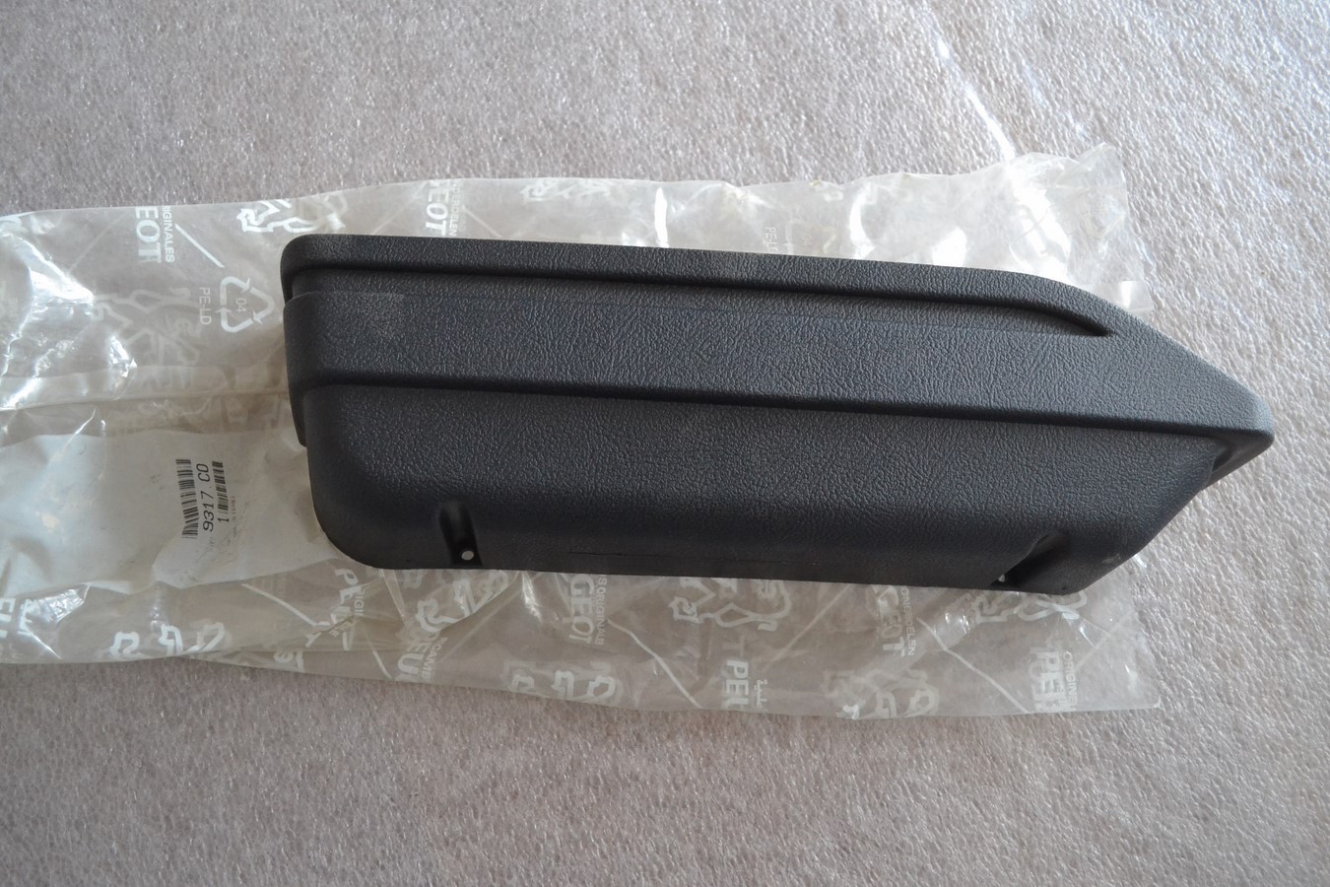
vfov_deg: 43.6
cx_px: 665
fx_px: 1108
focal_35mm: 30
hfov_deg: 61.9
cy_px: 444
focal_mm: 20
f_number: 3.8
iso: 2000
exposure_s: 1/60
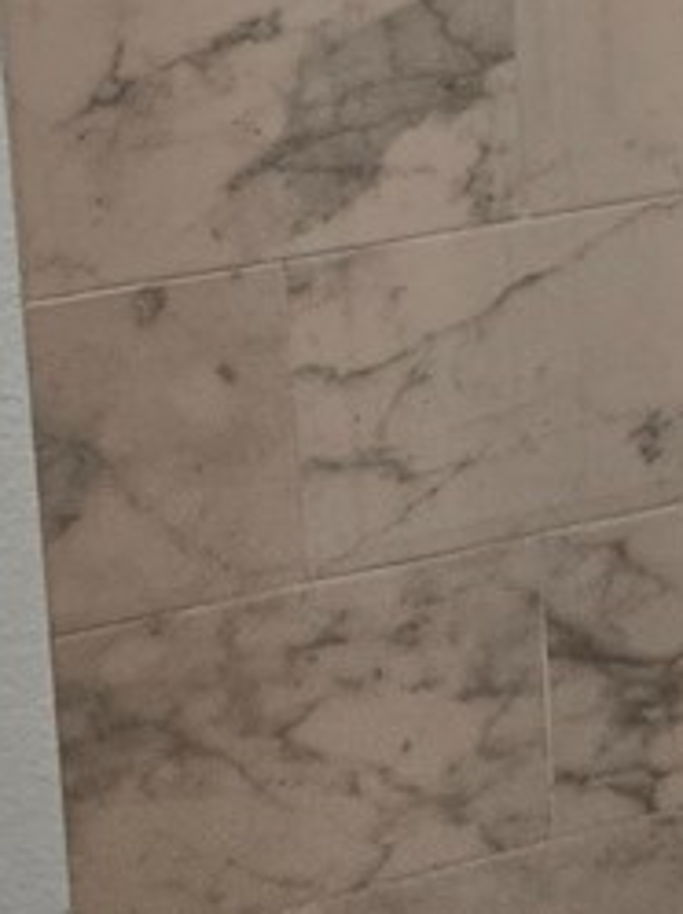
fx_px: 3904
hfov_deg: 9.6
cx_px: 1113
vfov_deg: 13.1
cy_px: -66
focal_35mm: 148
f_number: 1.8
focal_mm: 5.4
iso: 125
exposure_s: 1/120
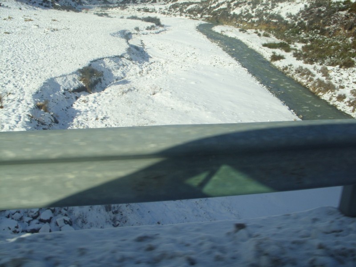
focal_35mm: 38
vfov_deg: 37.7
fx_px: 391
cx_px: 178
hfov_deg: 49.0
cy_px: 134
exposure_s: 1/284
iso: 50
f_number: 7.4
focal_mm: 7.8
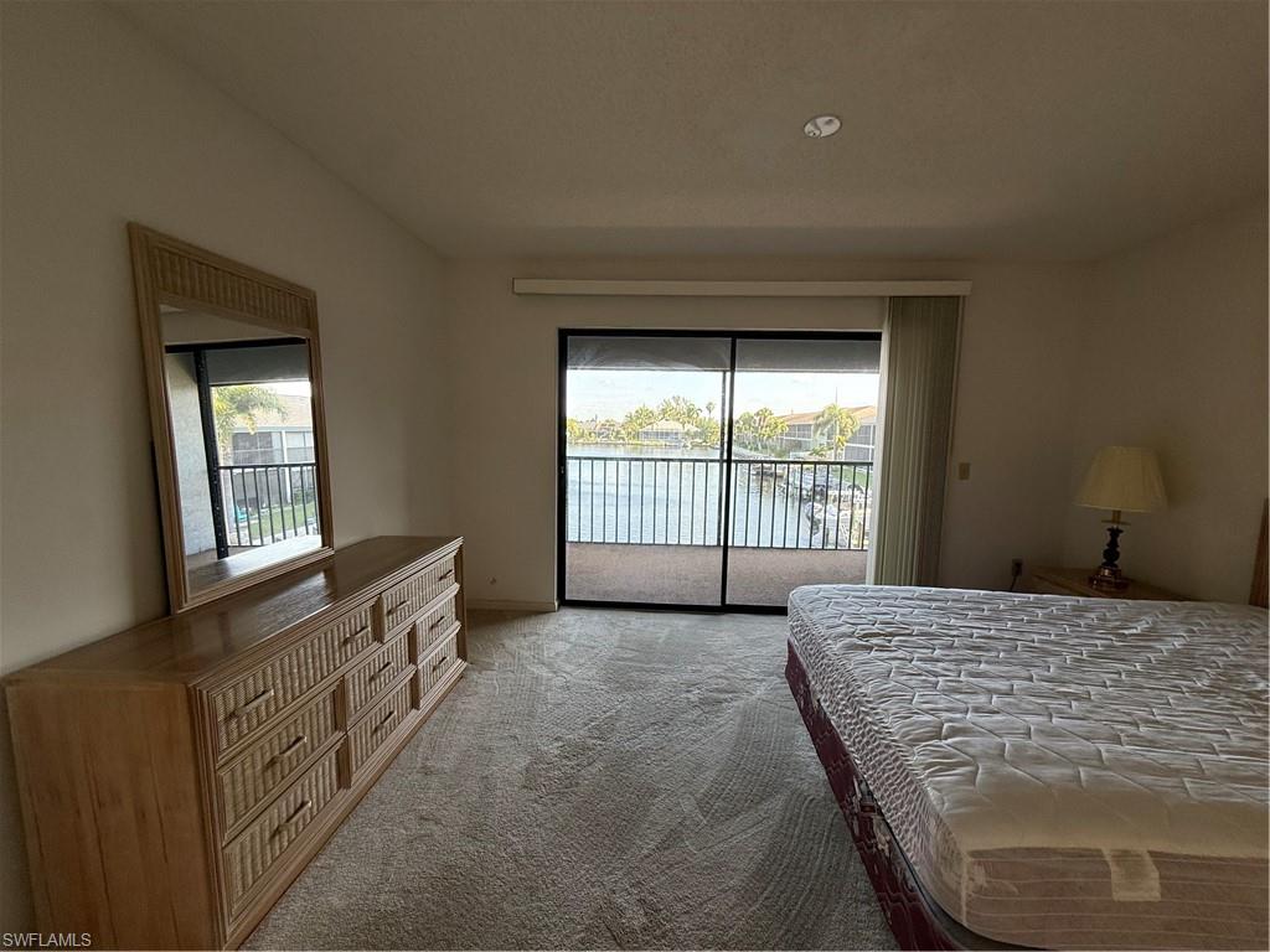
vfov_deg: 85.7
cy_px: 476
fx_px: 514
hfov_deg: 102.1
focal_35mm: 14
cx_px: 635
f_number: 2.2
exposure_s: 1/120
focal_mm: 2.22
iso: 80
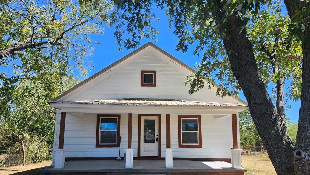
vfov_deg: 43.9
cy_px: 114
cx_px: 155
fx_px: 214
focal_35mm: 26
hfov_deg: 71.9
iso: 25
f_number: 1.8
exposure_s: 1/547
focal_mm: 5.54
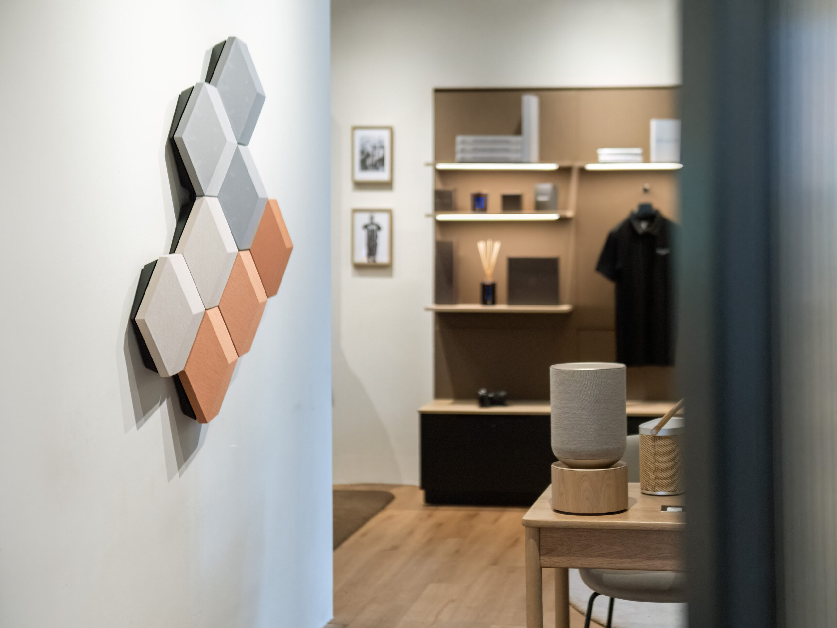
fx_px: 1451
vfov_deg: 24.4
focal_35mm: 60
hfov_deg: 32.2
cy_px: 314
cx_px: 418
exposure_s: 1/640
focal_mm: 30
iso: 1250
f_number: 1.4
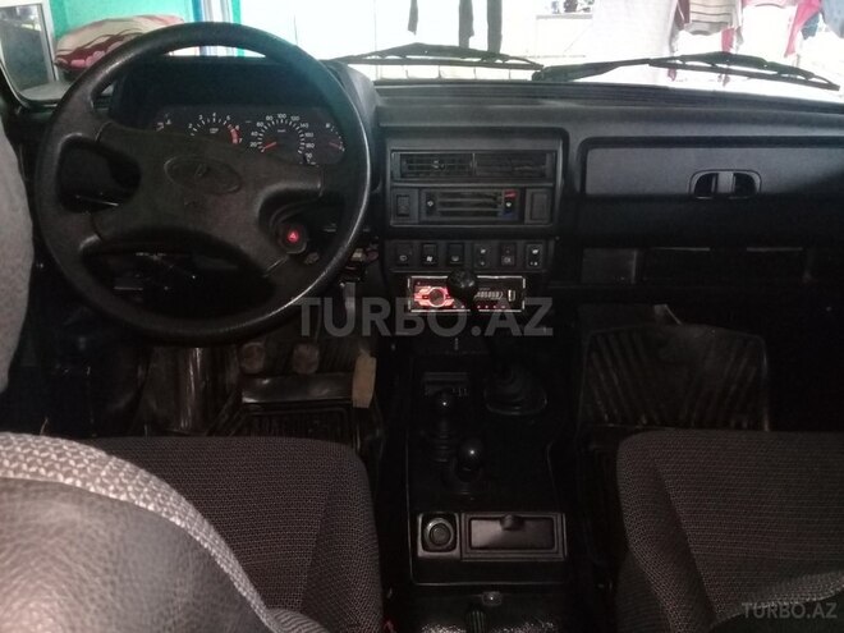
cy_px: 316
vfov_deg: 45.4
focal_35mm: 31
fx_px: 756
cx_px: 422
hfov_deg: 58.4
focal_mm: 3.3
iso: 400
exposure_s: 1/30
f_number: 2.2
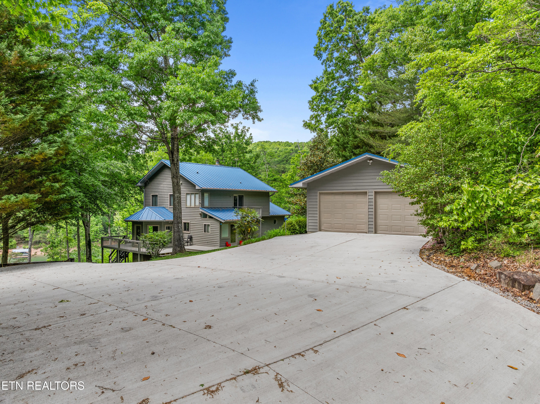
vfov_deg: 56.8
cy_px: 202
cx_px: 270
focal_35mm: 24
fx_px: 374
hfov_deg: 71.6
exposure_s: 1/800
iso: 100
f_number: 2.8
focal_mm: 12.29
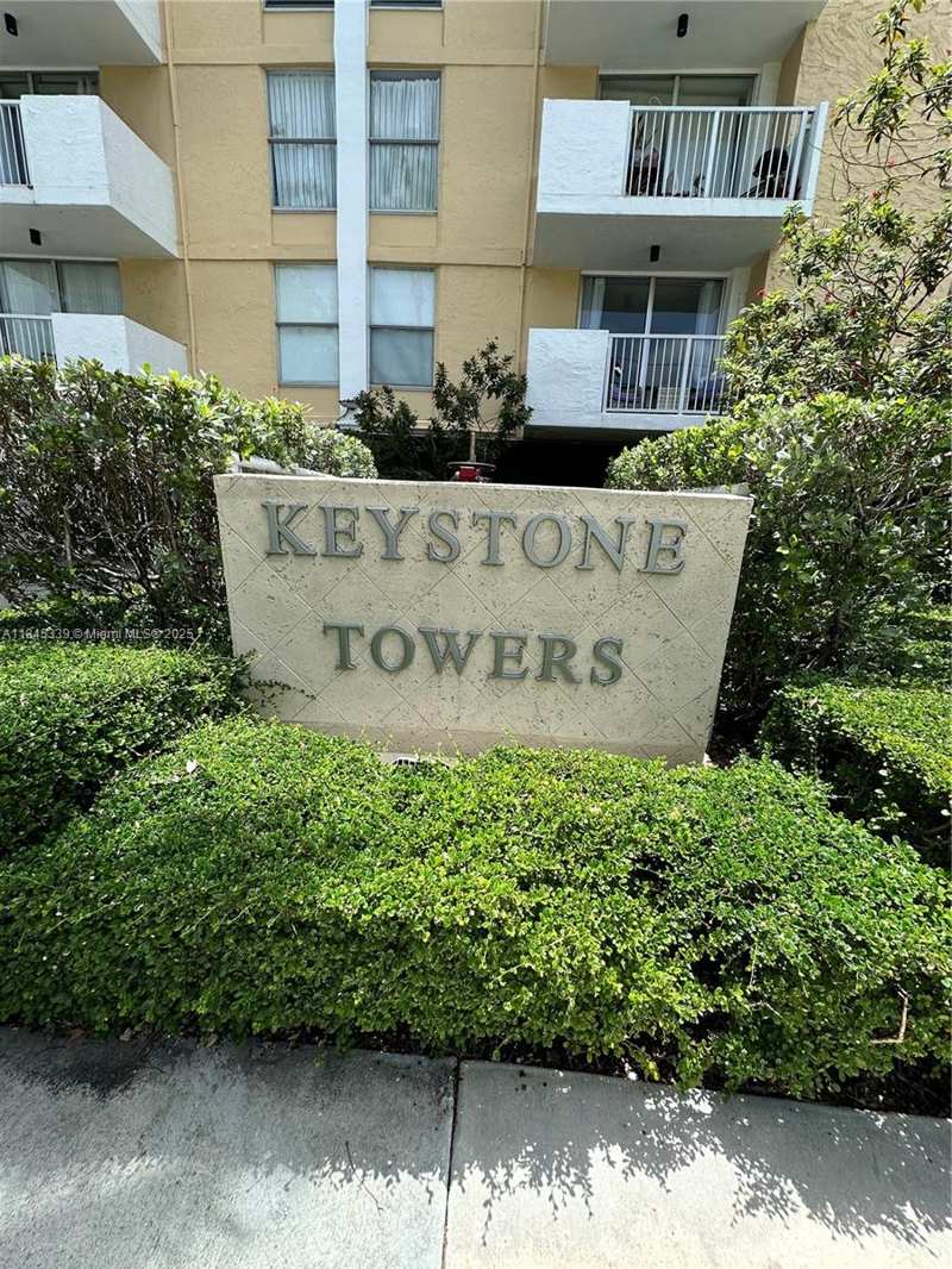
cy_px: 634
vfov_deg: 102.1
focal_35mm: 14
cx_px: 476
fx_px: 513
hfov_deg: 85.7
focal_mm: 2.22
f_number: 2.2
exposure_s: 1/882
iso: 40
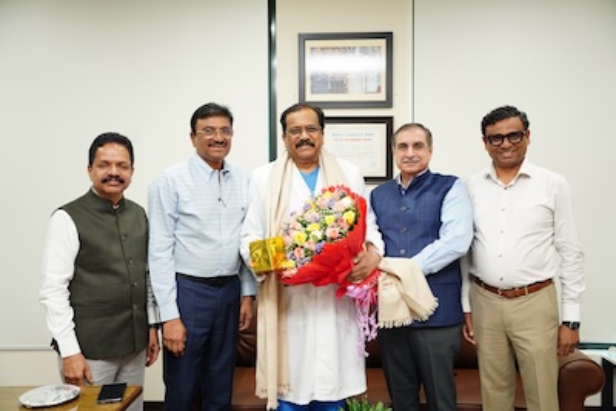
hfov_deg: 55.8
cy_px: 206
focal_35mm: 34
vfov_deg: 38.9
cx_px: 308
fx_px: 582
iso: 800
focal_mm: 34
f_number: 2.8
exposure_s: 1/125
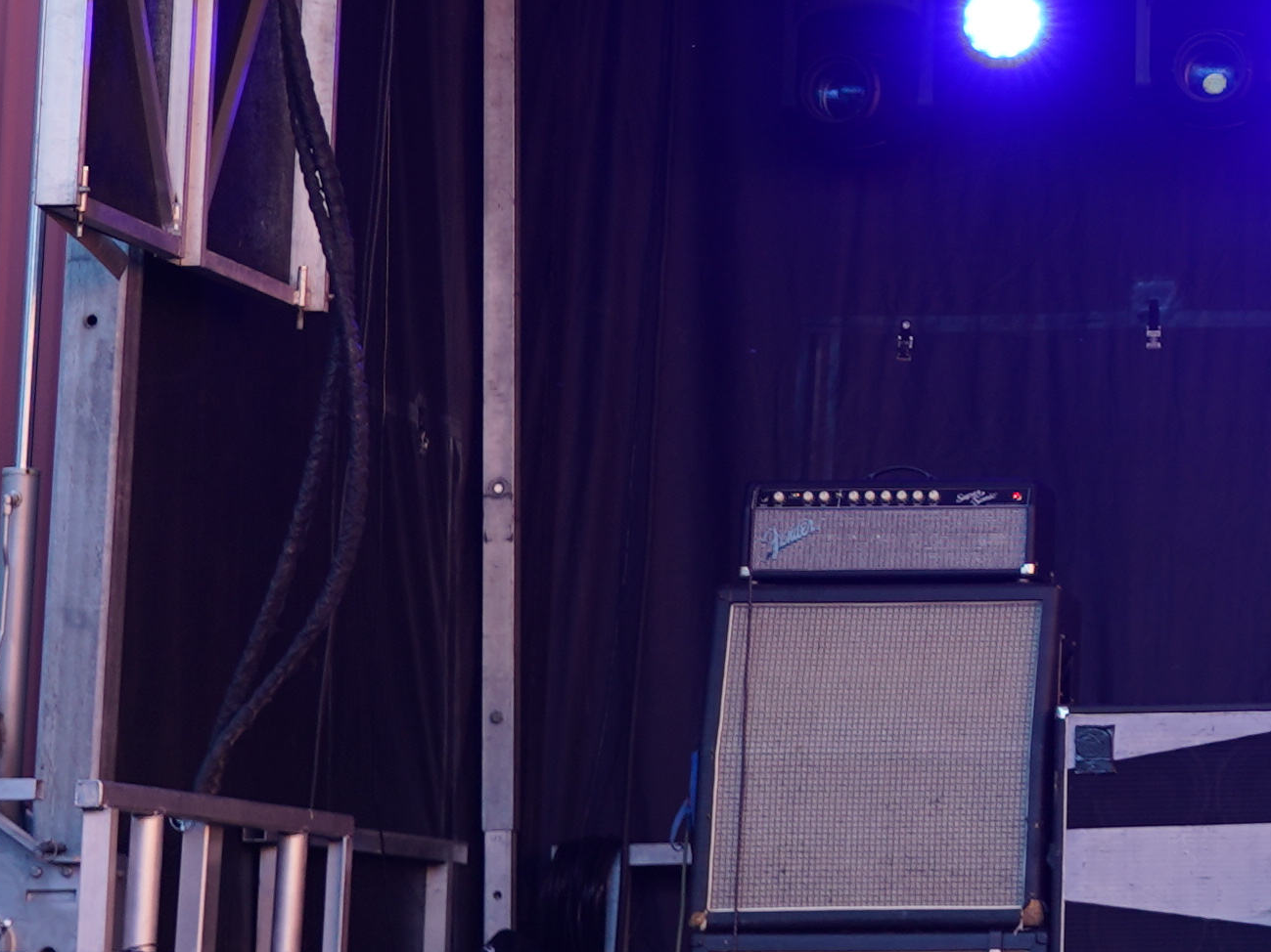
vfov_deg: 9.7
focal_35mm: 151
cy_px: -118
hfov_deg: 12.3
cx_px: 2021
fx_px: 5544
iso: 100
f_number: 4.5
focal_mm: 34
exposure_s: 1/80
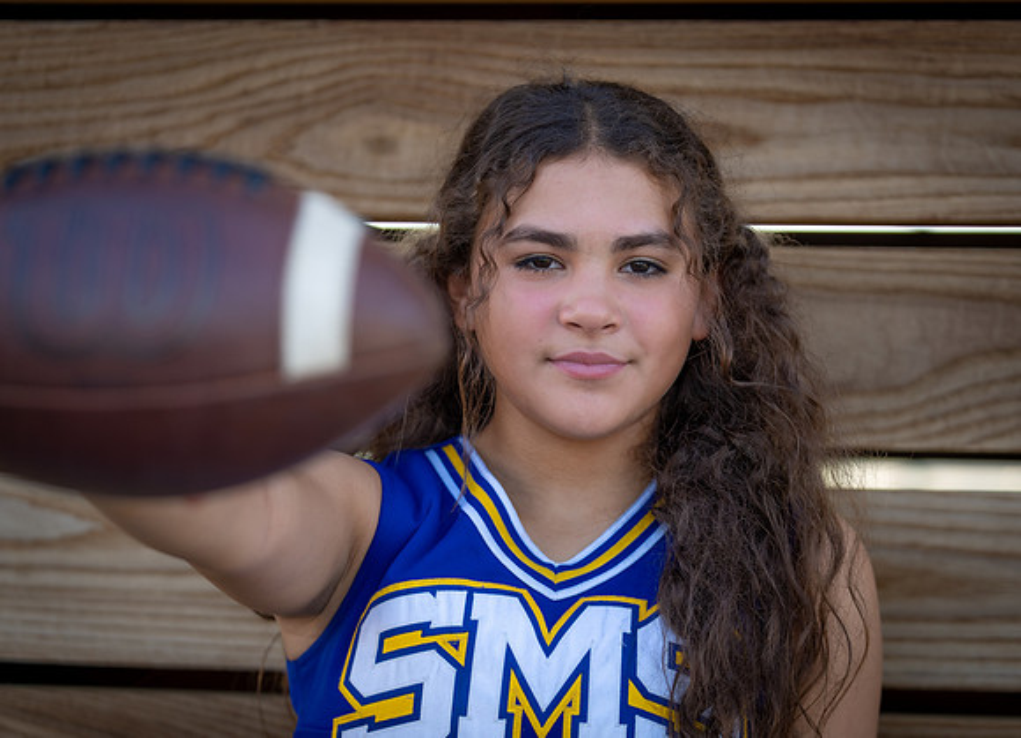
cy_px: 369
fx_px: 2919
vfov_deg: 14.4
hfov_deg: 19.8
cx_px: 553
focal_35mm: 100
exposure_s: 1/320
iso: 125
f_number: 2.8
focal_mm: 95
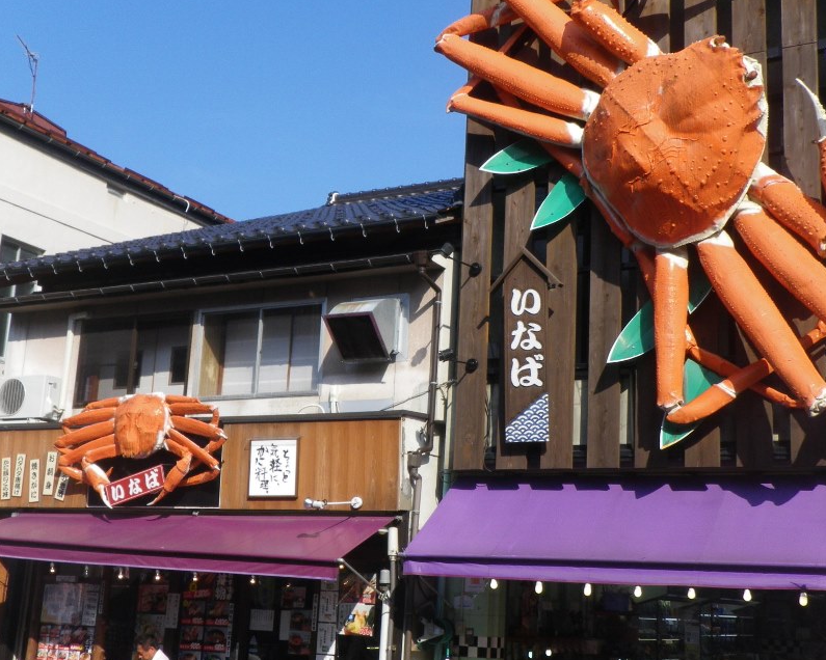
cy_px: 293
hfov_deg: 42.0
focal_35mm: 44
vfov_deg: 34.1
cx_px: 379
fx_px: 1076
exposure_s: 1/200
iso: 64
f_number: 6.3
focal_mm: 6.2
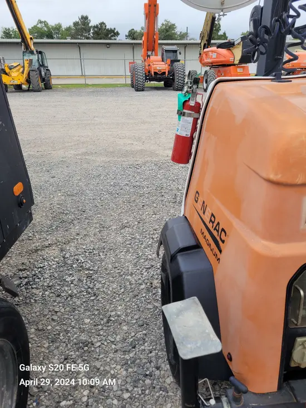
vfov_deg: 67.3
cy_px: 204
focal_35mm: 26
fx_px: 306
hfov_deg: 53.1
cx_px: 153
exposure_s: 1/900
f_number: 1.8
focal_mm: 5.4
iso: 40
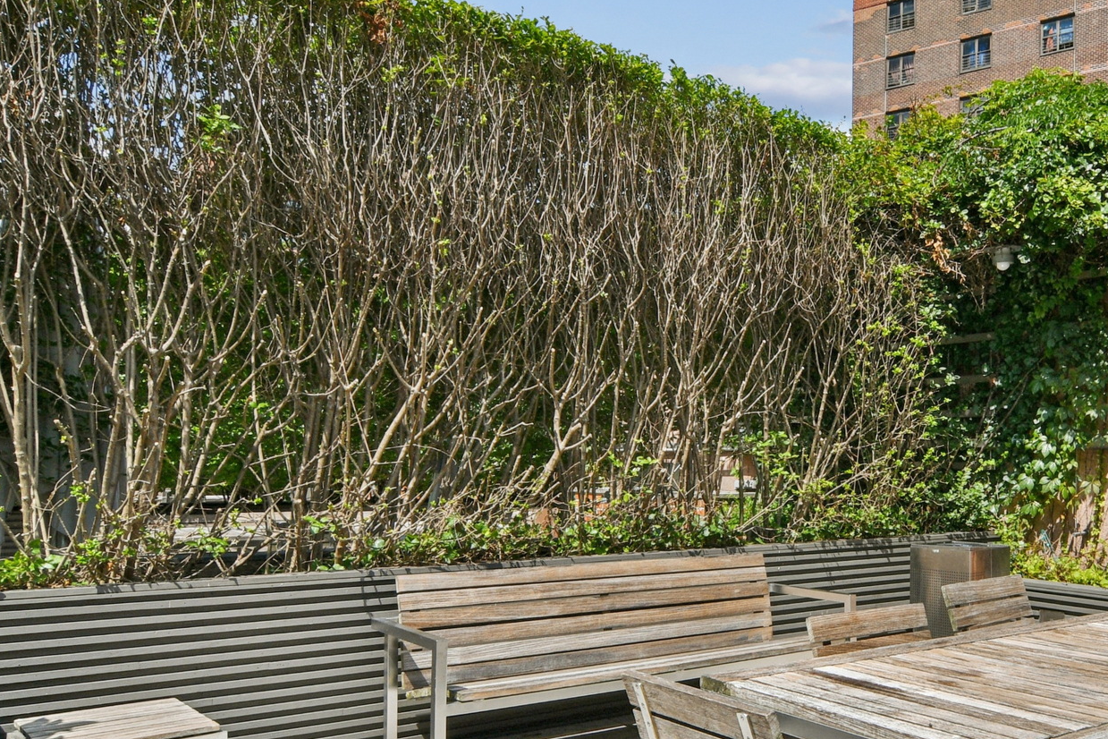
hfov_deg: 55.8
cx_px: 834
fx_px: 984
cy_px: 477
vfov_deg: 40.8
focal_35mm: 32
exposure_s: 1/250
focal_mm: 11
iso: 160
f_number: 11
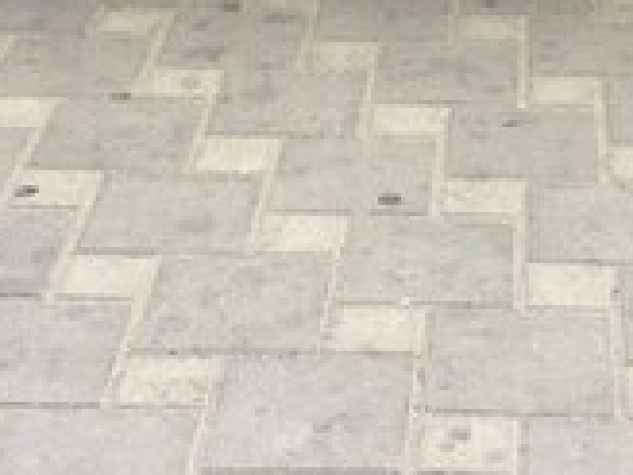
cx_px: 509
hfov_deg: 16.7
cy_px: -388
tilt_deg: -13.9
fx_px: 2140
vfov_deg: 11.7
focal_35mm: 117
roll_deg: -0.4
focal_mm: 4.15
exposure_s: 1/100
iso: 40
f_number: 2.2
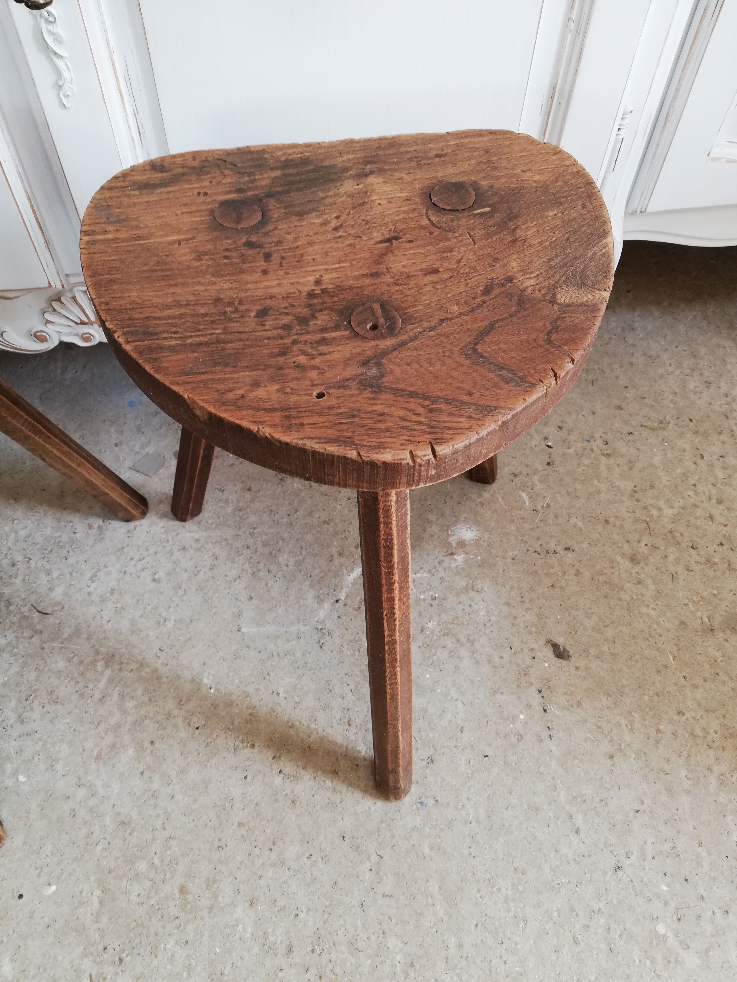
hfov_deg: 51.4
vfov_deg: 65.3
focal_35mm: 27
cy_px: 491
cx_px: 368
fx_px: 766
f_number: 2.2
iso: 80
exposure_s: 1/50
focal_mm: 3.81
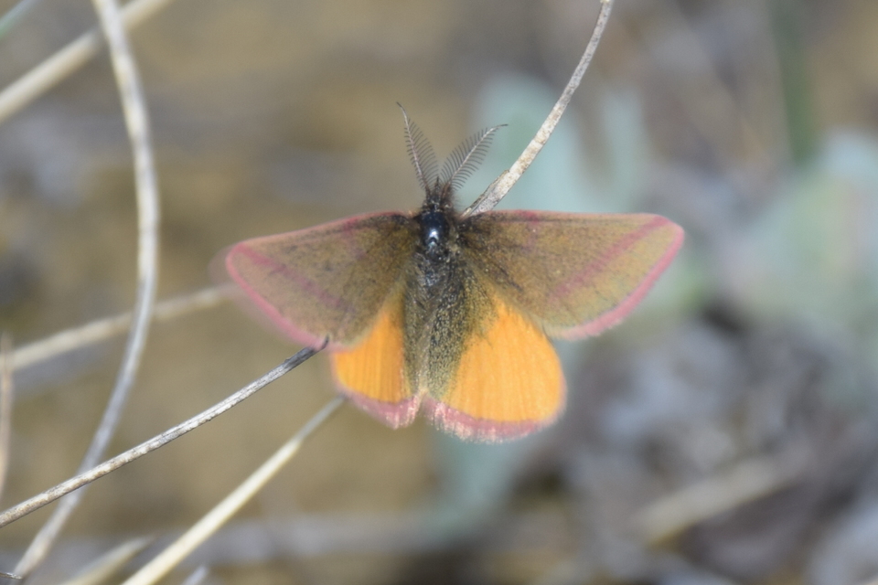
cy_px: 292
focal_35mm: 210
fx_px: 5121
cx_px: 439
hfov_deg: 9.8
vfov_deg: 6.5
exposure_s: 1/60
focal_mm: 140
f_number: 10
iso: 100
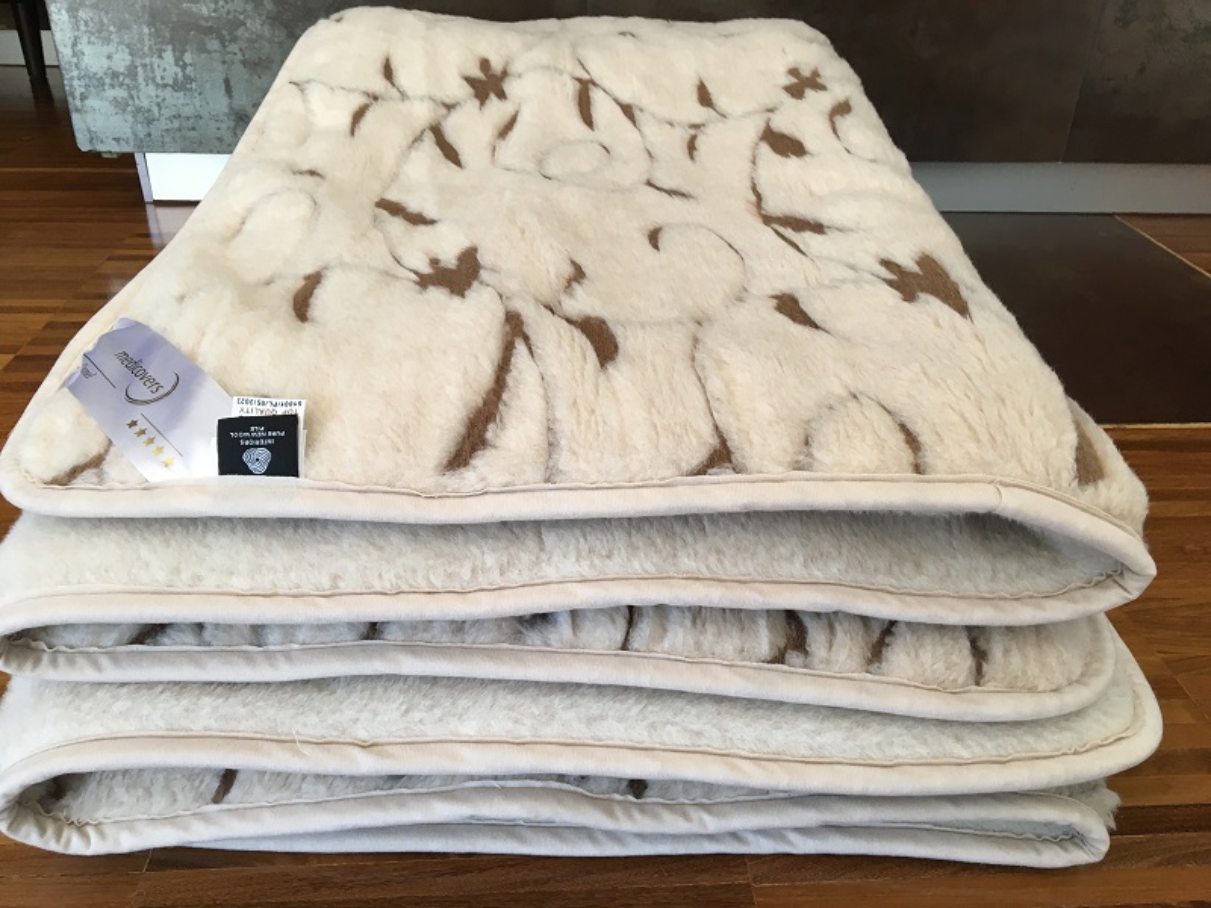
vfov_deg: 48.2
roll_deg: -2.4
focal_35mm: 29
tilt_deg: -30.9
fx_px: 1015
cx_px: 606
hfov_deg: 61.7
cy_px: 454
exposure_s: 1/33
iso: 64
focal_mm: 4.15
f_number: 2.2
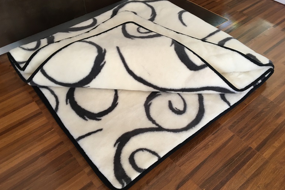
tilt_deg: -47.7
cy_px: 94
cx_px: 142
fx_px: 245
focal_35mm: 31
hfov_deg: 60.3
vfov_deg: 42.3
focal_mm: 4.15
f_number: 2.2
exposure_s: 1/33
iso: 100
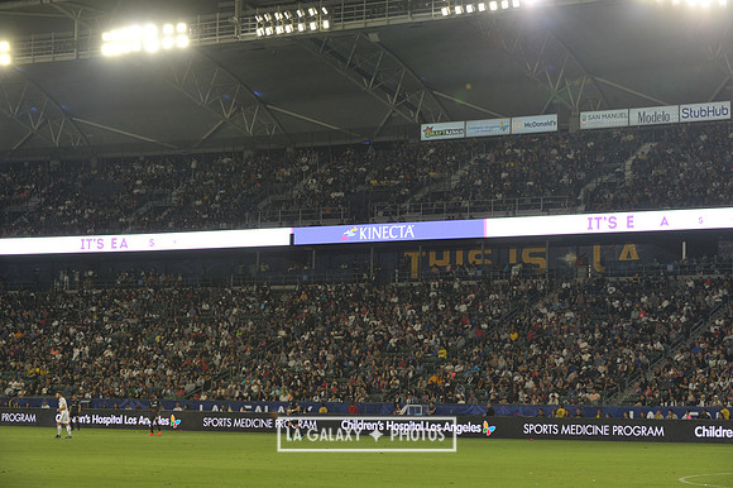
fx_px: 1994
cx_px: 366
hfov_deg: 20.8
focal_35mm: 98
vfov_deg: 13.9
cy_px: 244
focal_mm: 98
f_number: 7.1
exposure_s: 1/200
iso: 1250
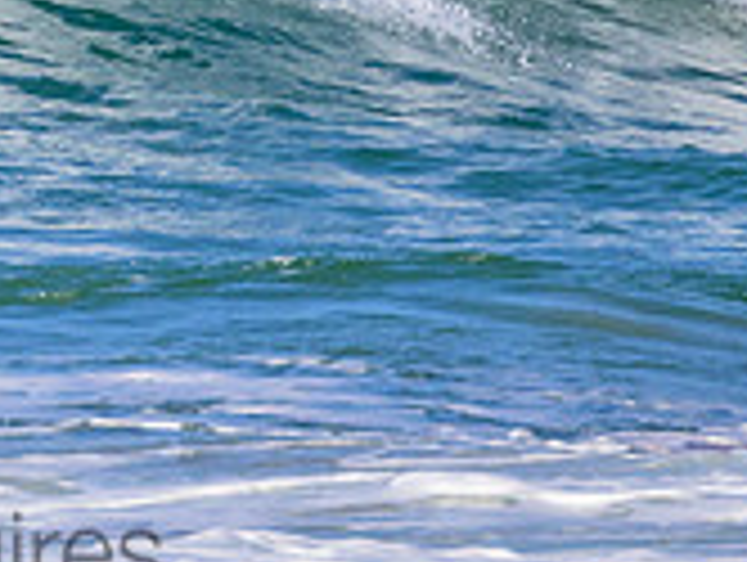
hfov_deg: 0.7
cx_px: -184
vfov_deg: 0.6
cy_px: -196
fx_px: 57939
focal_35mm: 2681
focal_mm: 800
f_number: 11
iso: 1400
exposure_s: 1/2000
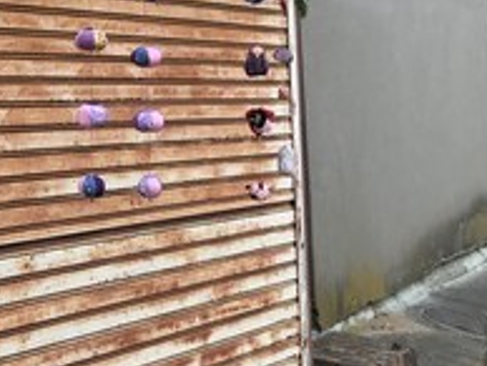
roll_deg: -0.2
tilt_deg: +9.8
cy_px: -25
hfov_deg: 28.2
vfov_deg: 21.6
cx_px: 13
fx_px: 916
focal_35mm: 65
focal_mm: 3.99
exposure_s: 1/370
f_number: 1.8
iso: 20
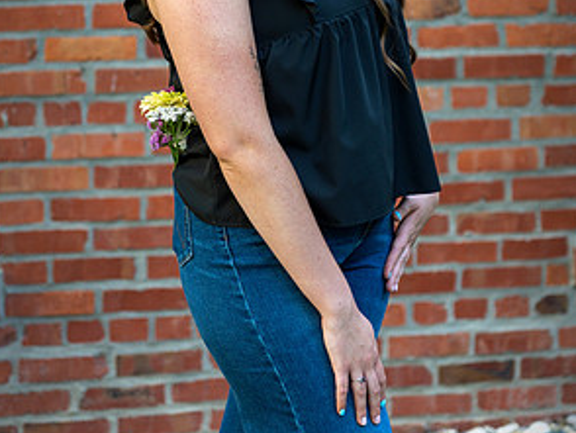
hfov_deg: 19.1
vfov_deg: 14.2
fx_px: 1715
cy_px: 33
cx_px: 286
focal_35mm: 103
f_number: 2.8
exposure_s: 1/100
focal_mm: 70
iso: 320
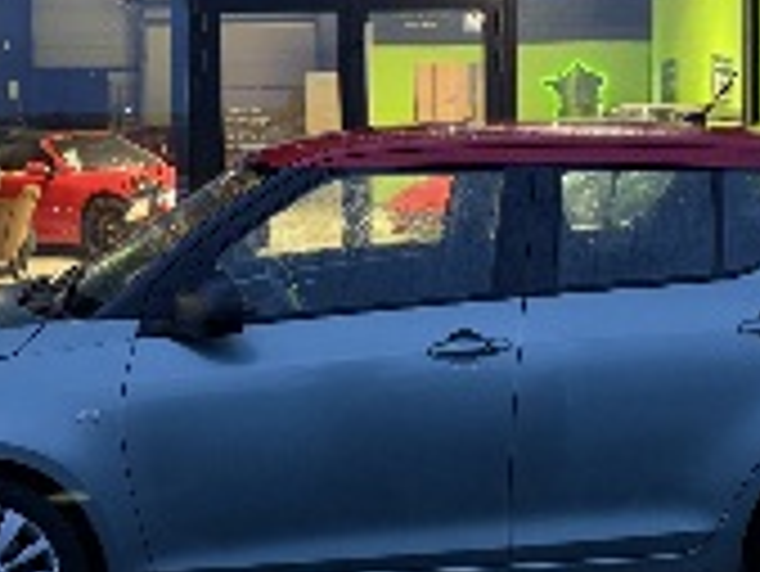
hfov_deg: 32.7
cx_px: 351
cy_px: 167
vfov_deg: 24.7
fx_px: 1296
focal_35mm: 59
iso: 800
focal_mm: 6.76
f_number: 1.78
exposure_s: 1/33
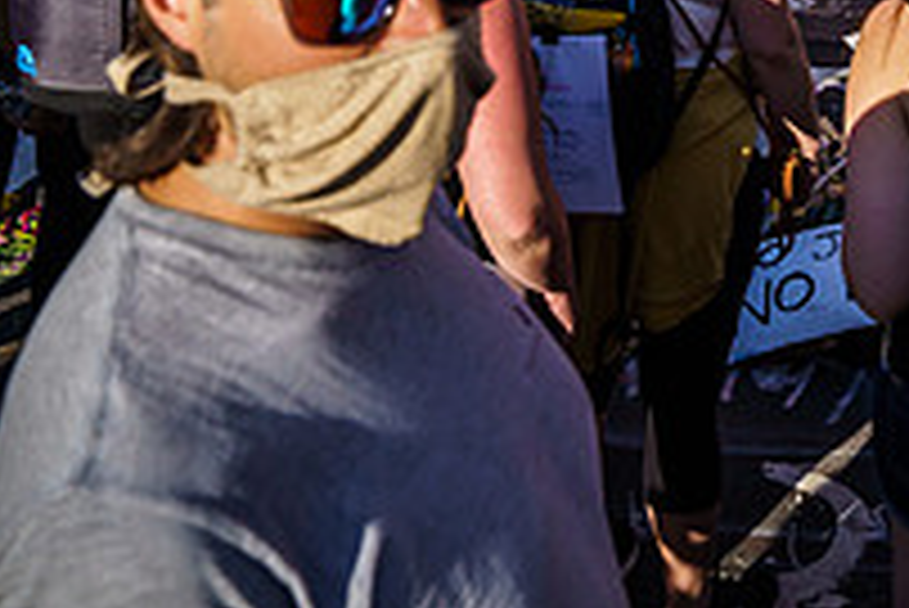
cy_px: -259
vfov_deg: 18.0
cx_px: 904
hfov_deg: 27.6
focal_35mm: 69
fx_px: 1743
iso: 400
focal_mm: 24
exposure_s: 1/3200
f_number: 5
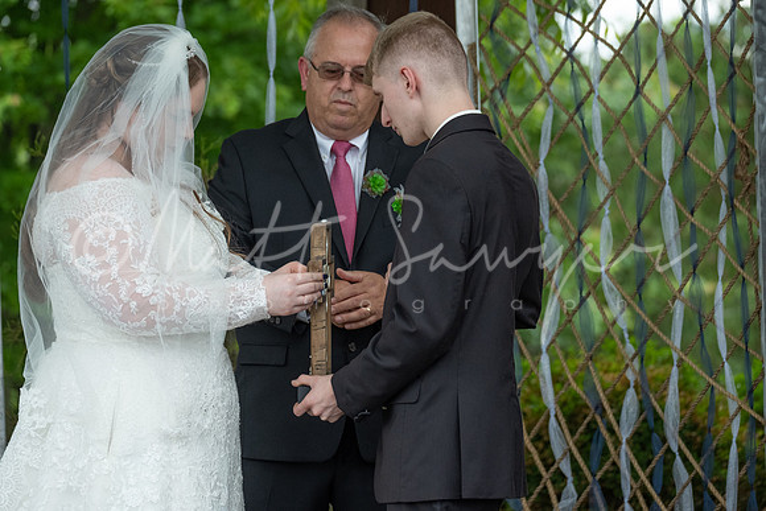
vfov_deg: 6.9
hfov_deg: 10.3
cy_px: 256
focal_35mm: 199
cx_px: 383
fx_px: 4235
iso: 800
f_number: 4.7
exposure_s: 1/1400
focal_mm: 132.9
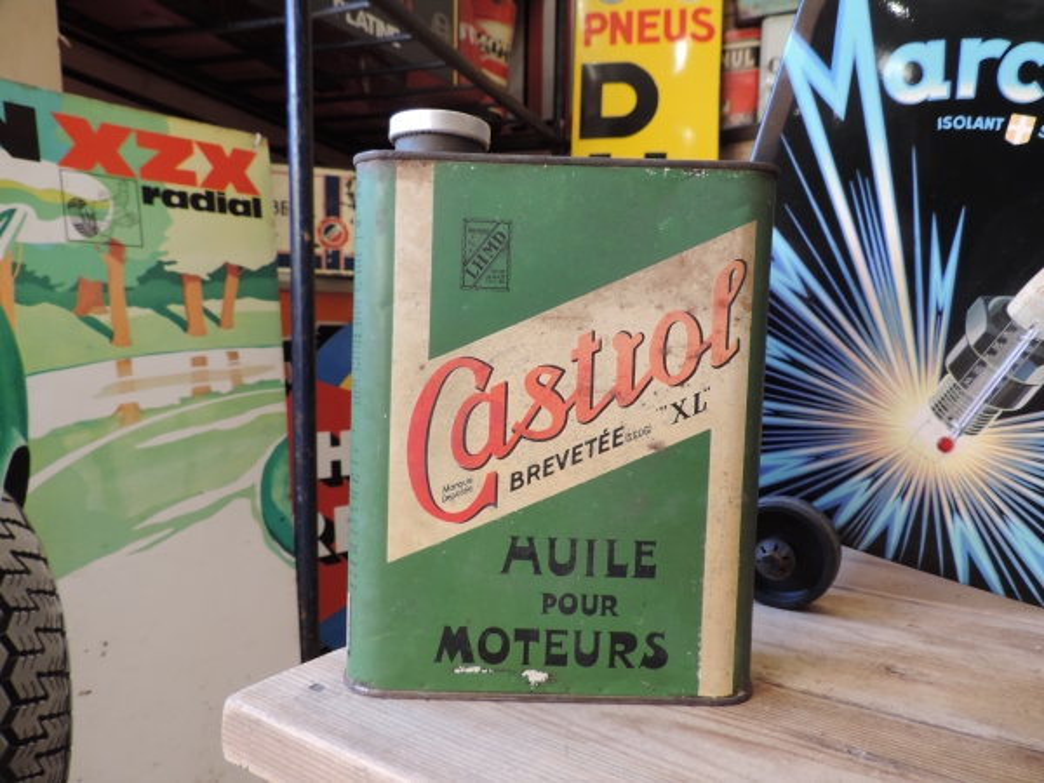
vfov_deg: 56.8
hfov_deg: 71.6
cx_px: 522
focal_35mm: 24
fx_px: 724
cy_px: 392
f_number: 3
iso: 140
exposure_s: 1/30
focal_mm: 4.3
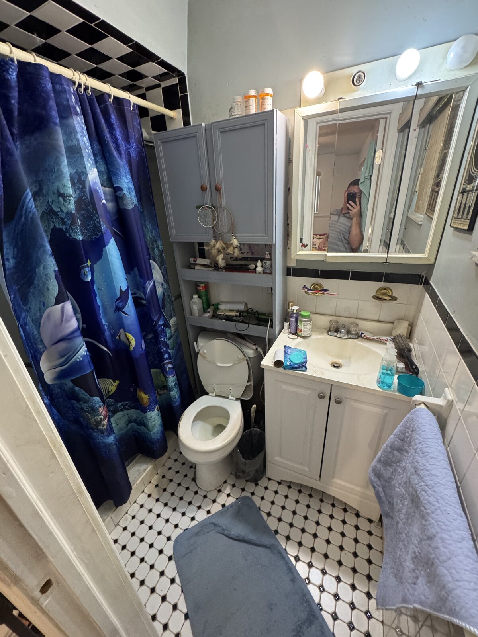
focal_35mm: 14
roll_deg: +2.3
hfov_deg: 85.7
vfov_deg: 102.1
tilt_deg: -27.0
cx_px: 239
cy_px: 318
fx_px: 258
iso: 500
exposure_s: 1/60
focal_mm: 2.22
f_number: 2.2
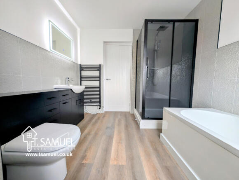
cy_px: 90
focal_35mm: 12
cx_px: 120
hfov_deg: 110.4
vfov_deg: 94.7
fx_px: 83
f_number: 1.95
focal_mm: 2.23
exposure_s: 1/41.6
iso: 39
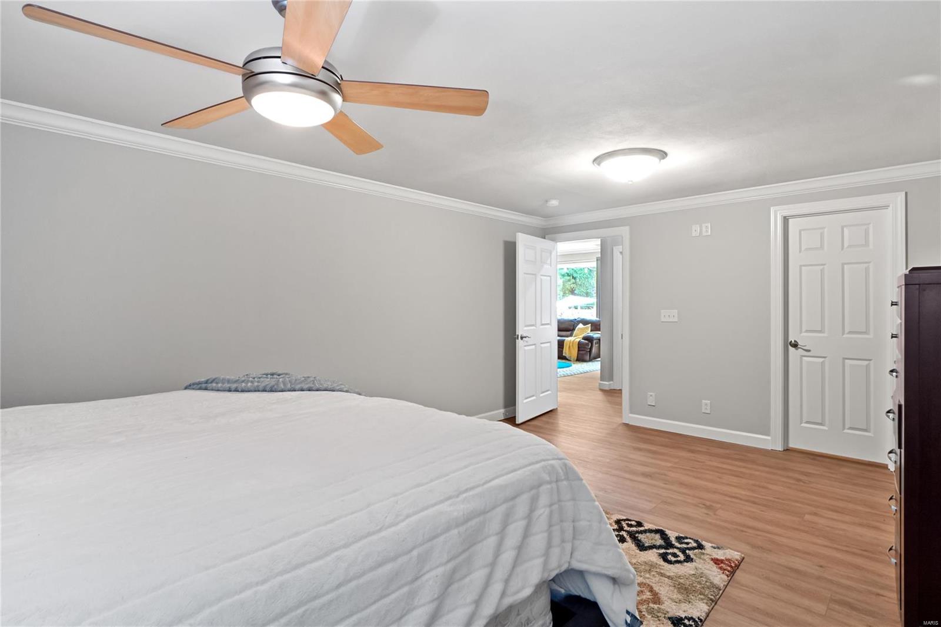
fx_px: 470
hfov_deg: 90.0
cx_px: 470
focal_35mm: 18
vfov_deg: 67.4
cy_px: 314
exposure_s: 1.6
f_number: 10
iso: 400
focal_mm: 9
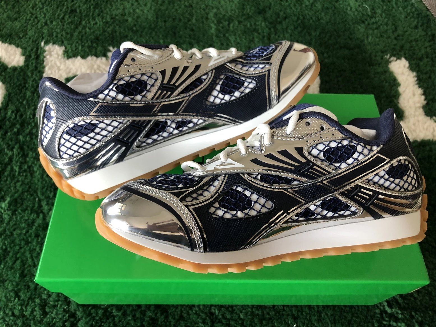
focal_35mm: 28
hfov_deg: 63.4
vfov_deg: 49.7
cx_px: 218
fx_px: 353
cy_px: 164
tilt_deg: -57.3
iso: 40
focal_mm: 4
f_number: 1.8
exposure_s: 1/15
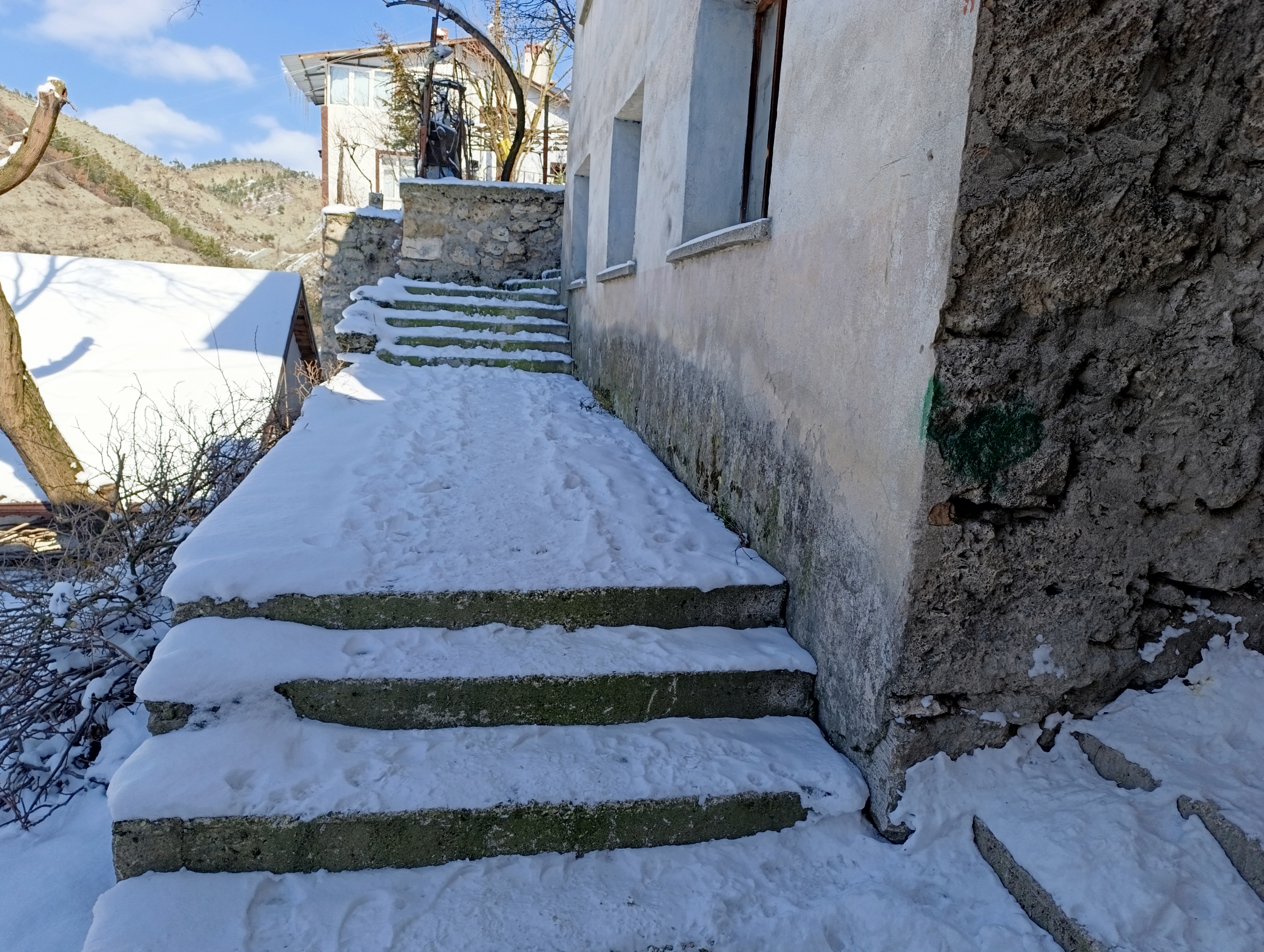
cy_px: 492
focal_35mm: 24
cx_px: 611
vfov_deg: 56.9
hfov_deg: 71.5
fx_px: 878
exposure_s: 1/398
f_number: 1.6
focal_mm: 6.14
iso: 50
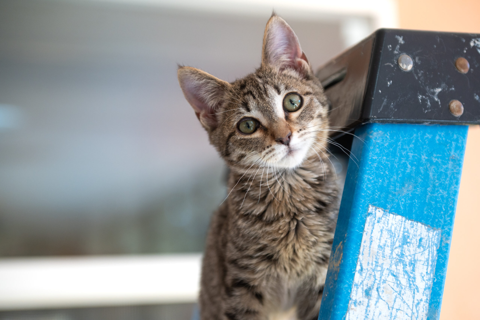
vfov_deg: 21.9
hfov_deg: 32.4
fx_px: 826
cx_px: 240
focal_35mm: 62
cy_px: 160
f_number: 2.8
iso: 1000
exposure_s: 1/1000
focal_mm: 62
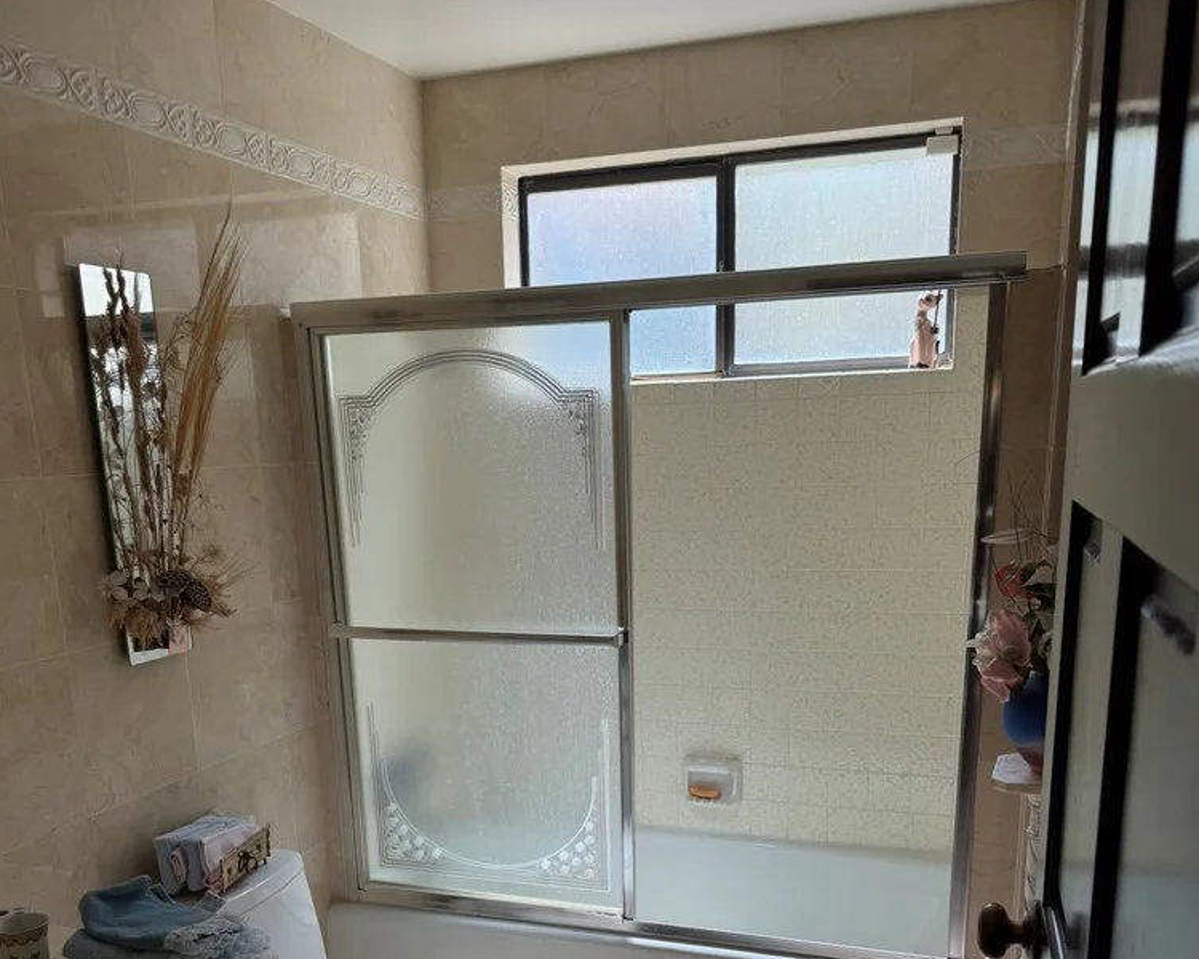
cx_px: 600
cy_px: 734
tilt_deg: -14.9
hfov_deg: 55.7
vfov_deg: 44.1
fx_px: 1136
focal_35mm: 32
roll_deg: +2.2
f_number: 1.78
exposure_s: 1/423
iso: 80
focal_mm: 6.76
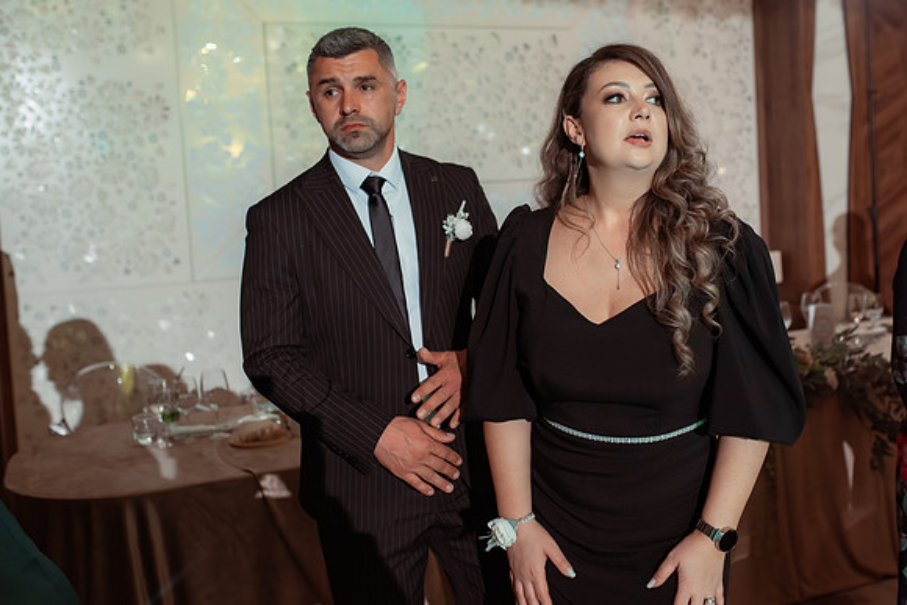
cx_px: 534
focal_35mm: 42
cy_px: 255
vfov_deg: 32.2
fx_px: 1047
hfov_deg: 46.6
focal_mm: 35
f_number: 2.8
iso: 1600
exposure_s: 1/200
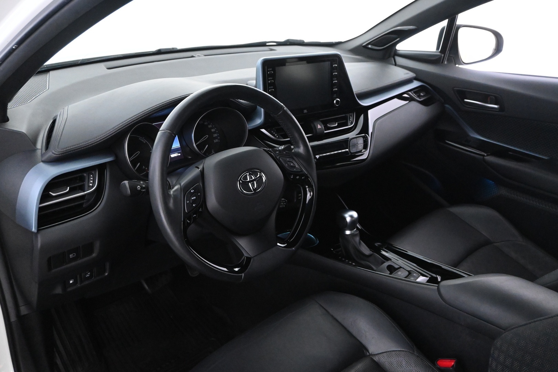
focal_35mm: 29
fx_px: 453
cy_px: 186
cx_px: 279
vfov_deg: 44.6
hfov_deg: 63.2
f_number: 4.5
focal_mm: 19.5
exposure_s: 1/40
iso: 6400
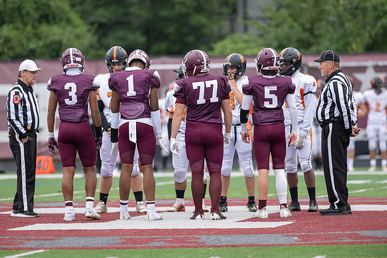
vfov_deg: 4.6
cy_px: 129
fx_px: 3226
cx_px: 194
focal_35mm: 300
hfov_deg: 6.9
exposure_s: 1/1250
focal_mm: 300
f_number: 2.8
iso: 1800
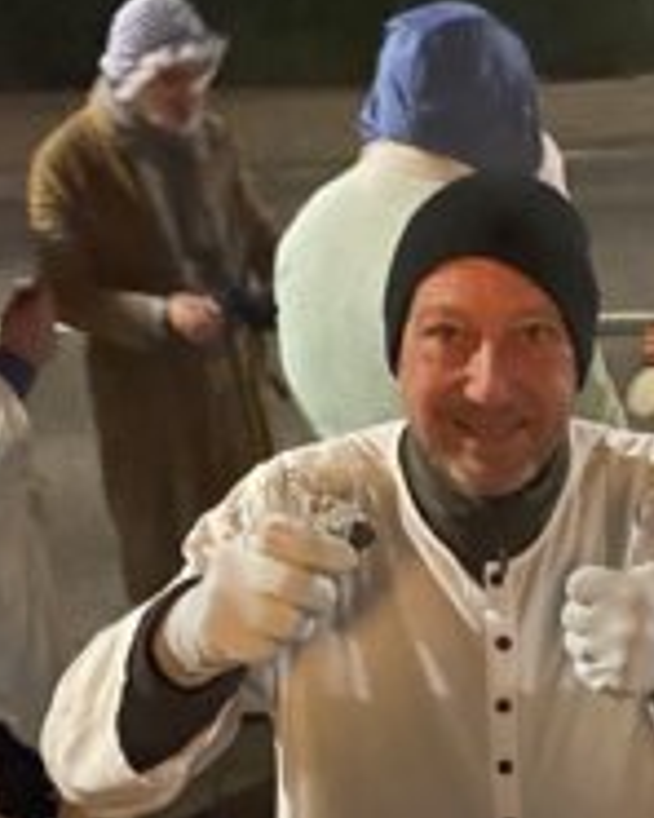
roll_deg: +2.2
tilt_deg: -30.7
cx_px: 477
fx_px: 1331
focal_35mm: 55
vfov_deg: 33.3
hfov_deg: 27.3
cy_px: 641
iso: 2500
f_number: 1.8
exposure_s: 1/14
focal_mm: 4.25
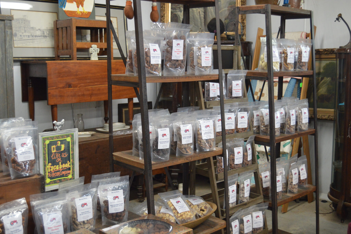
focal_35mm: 45
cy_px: 117
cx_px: 176
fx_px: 438
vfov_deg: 29.8
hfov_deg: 43.6
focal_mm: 30
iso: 1400
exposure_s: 1/60
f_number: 4.2
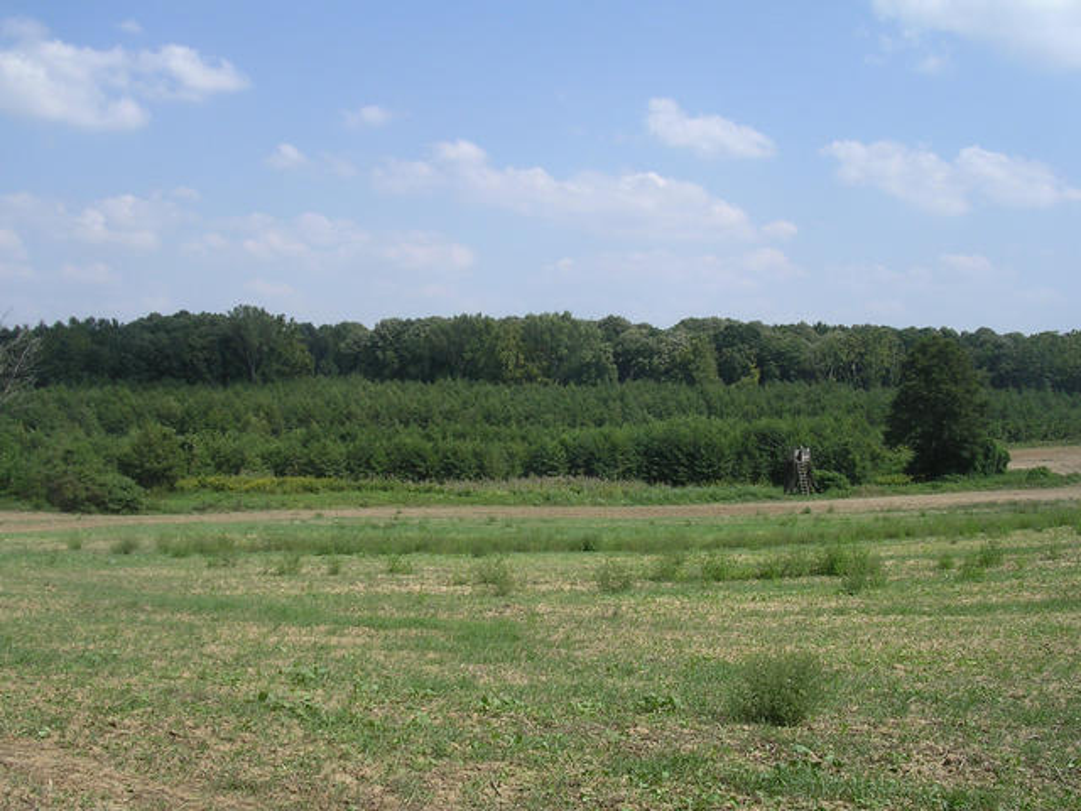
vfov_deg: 37.7
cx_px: 540
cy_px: 406
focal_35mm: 38
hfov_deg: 49.0
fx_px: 1187
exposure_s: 1/318
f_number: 5.6
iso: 100
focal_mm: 5.8
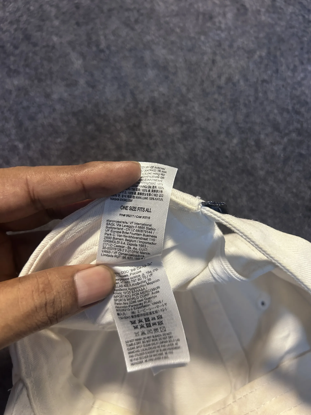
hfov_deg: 53.1
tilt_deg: -54.0
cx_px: 156
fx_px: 311
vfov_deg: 67.3
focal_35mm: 26
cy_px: 208
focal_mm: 5.7
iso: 250
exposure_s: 1/50
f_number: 1.5
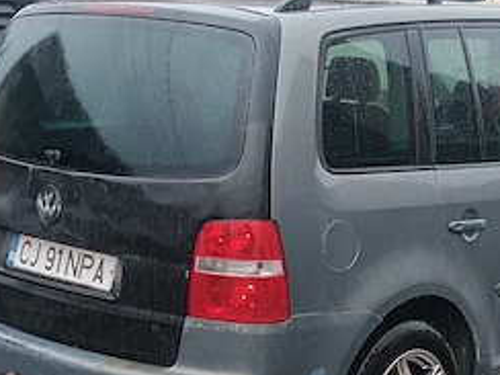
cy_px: 367
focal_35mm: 86
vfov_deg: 16.8
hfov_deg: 22.3
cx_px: 424
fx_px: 1242
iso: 100
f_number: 1.9
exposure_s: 1/112
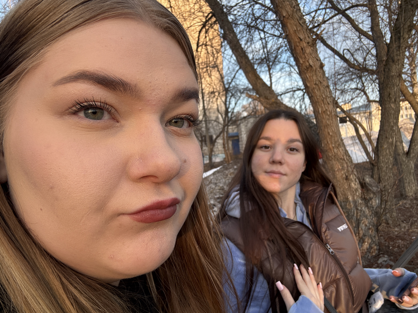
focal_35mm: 23
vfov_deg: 58.9
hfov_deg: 73.9
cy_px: 156
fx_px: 278
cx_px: 209
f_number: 1.9
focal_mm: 2.69
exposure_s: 1/121
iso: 32
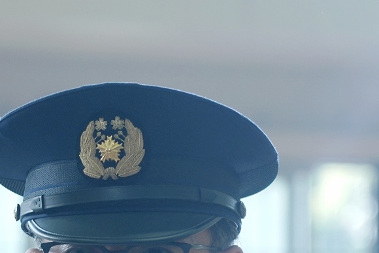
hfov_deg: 6.3
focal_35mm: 326
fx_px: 3433
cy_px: 365
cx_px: 103
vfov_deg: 4.2
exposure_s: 1/160
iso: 640
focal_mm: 105
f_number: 4
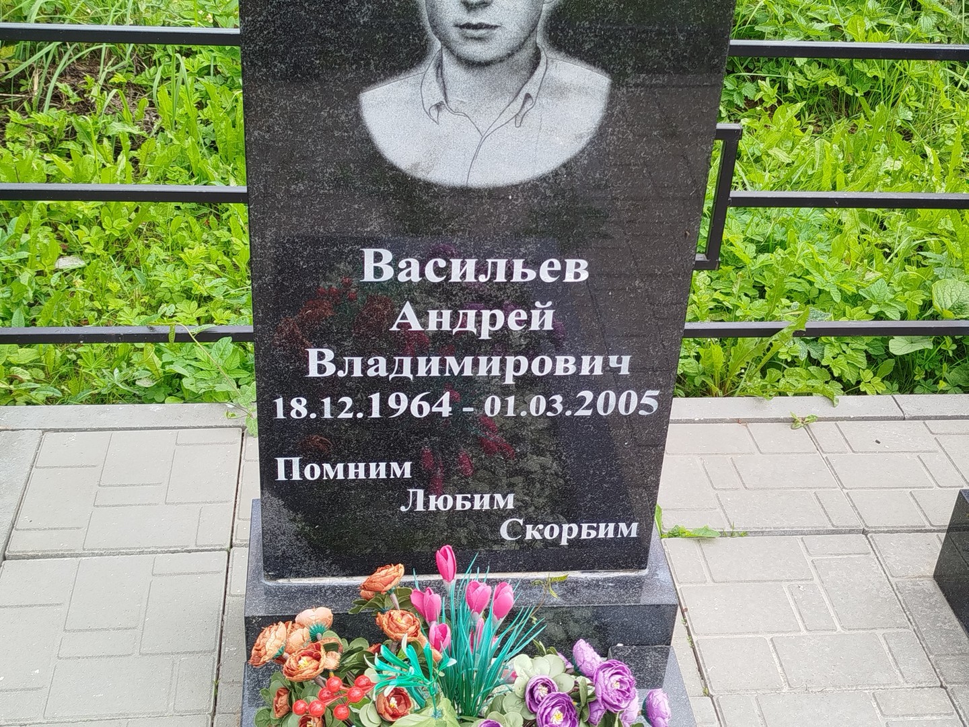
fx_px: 1344
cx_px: 484
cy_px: 364
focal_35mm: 48
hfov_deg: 39.7
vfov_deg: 30.3
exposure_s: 1/222
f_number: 1.7
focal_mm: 5.31
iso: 50
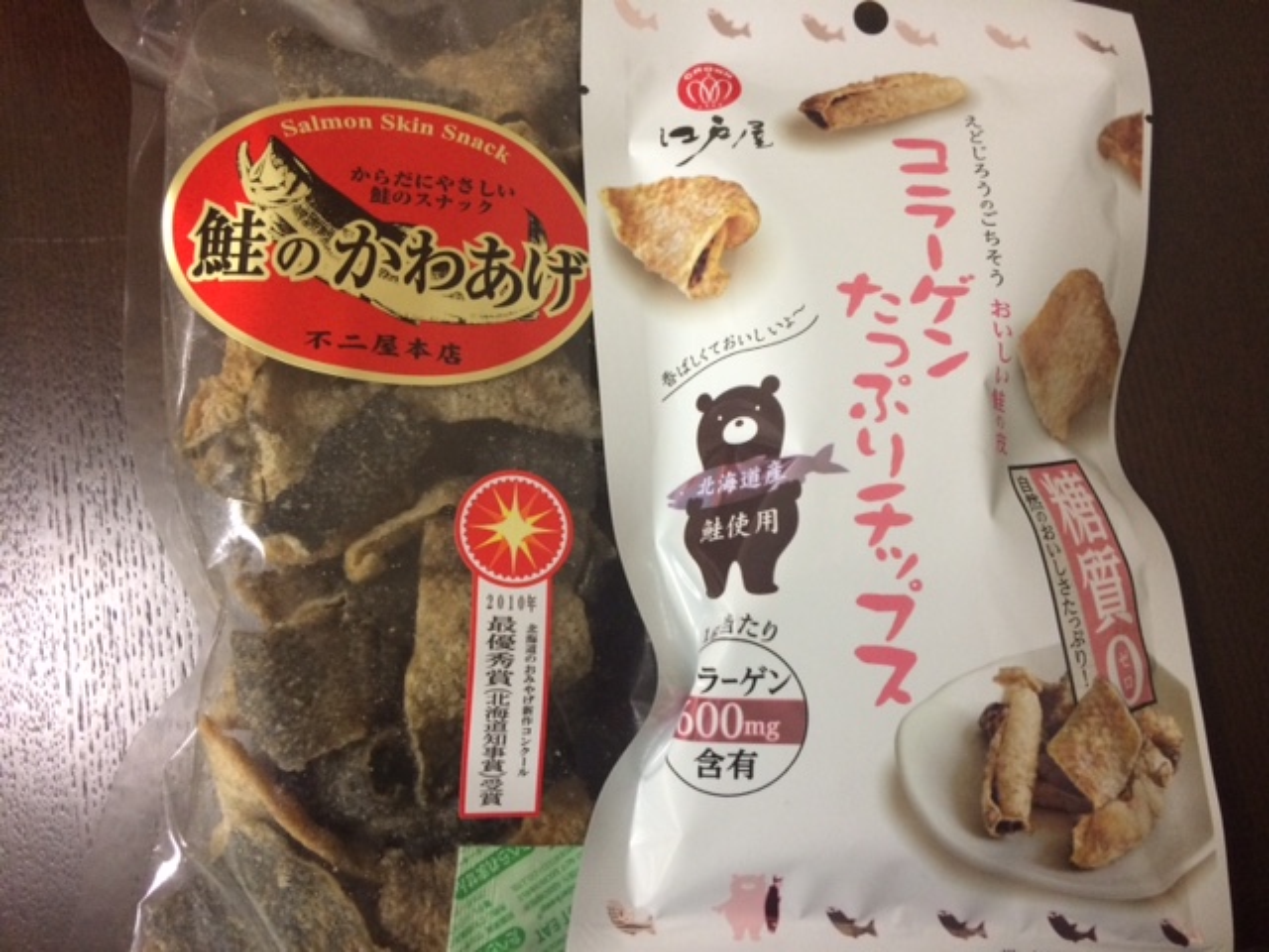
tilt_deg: -79.3
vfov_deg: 48.2
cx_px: 634
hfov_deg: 61.7
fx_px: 1063
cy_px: 476
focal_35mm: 29
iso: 320
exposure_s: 1/33
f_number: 2.2
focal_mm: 4.15
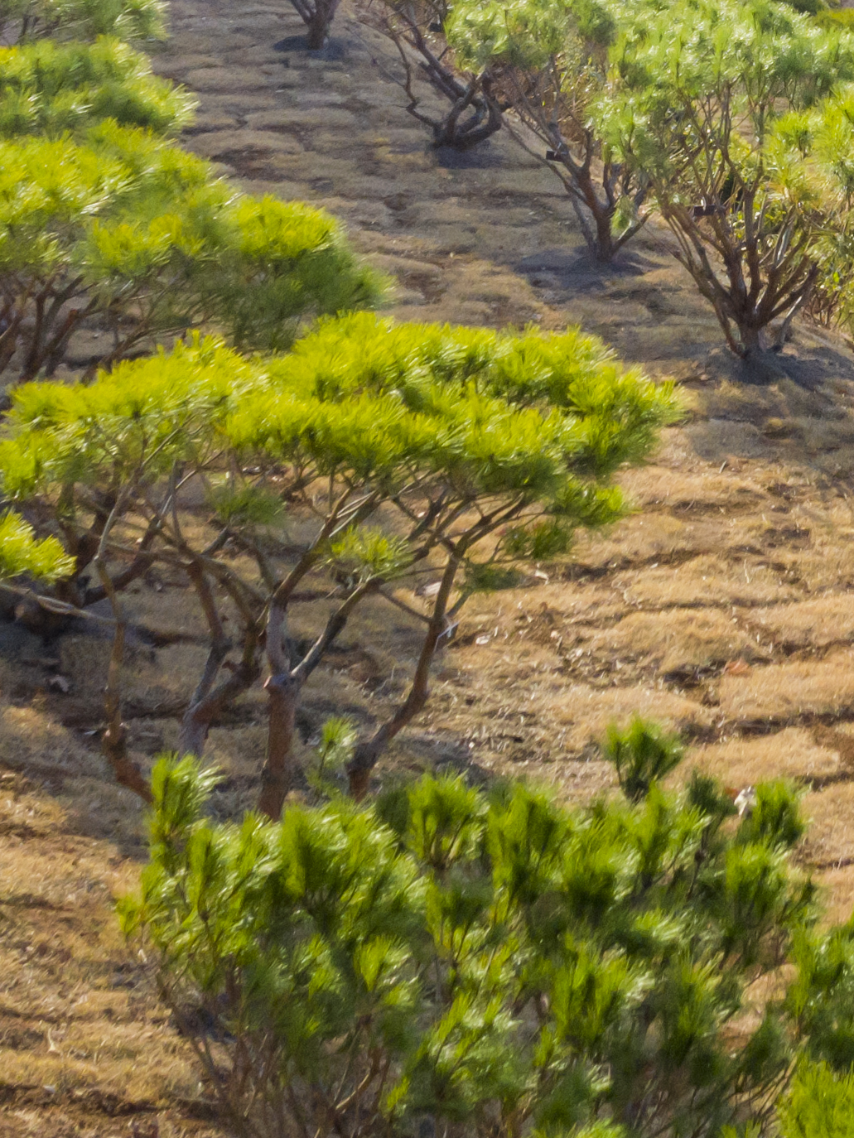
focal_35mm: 107
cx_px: 1091
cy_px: -218
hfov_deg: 13.4
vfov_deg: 17.5
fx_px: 3519
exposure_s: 1/500
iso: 100
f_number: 5.6
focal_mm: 10.26
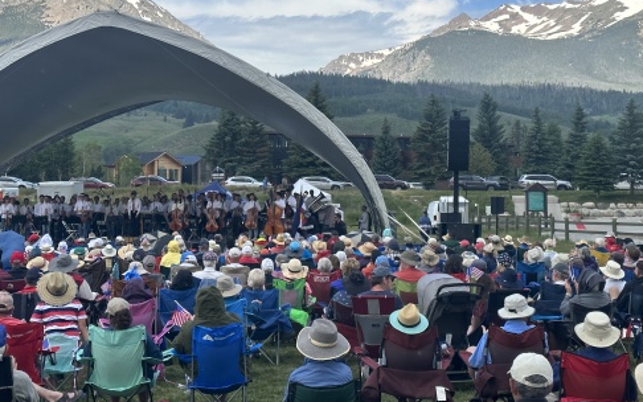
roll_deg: +0.2
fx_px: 1174
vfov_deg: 19.4
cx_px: 304
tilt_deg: +1.4
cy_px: 153
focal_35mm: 67
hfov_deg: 30.6
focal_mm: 6.86
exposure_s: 1/1916
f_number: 1.78
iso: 64
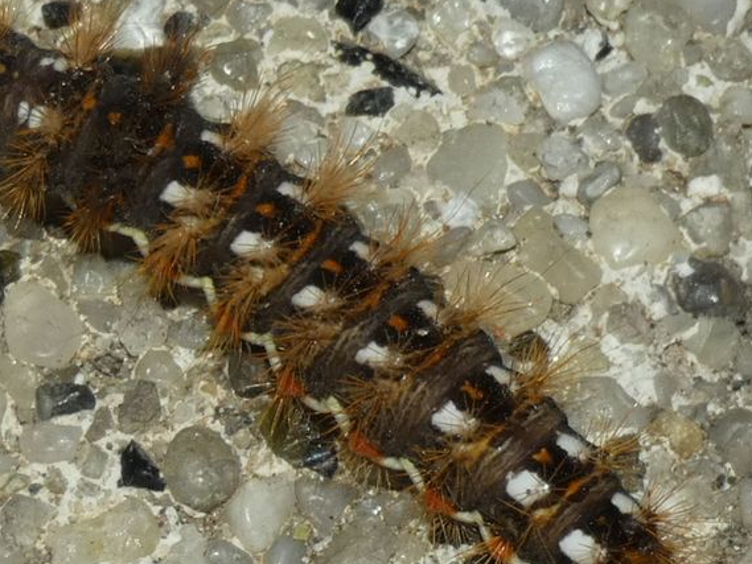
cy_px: 346
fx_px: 4172
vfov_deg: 7.7
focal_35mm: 192
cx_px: 244
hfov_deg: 10.3
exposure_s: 1/60
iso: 80
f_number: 5.2
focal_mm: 22.9
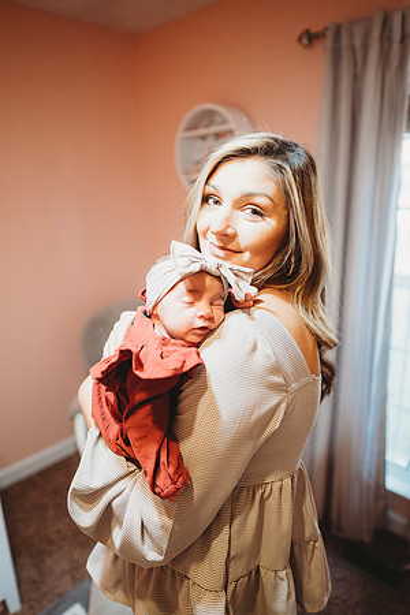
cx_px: 205
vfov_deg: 73.7
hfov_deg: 53.1
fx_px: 410
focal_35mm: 24
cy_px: 308
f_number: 1.8
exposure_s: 1/160
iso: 1250
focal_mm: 24
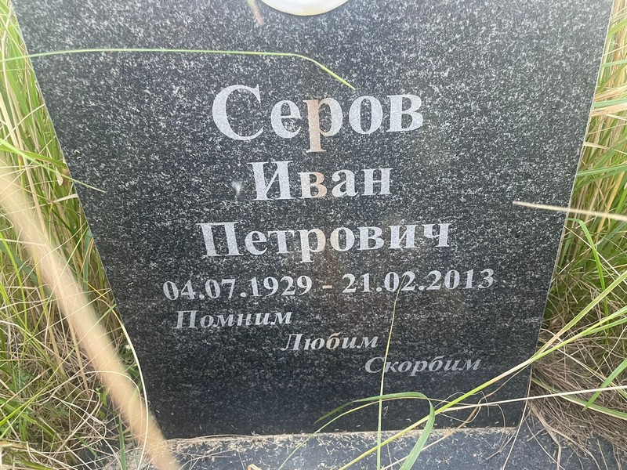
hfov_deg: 67.3
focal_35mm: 26
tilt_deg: -32.3
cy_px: 235
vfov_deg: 53.1
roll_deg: +4.7
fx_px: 471
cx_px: 314
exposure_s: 1/60
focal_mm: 4.2
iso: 200
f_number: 1.6
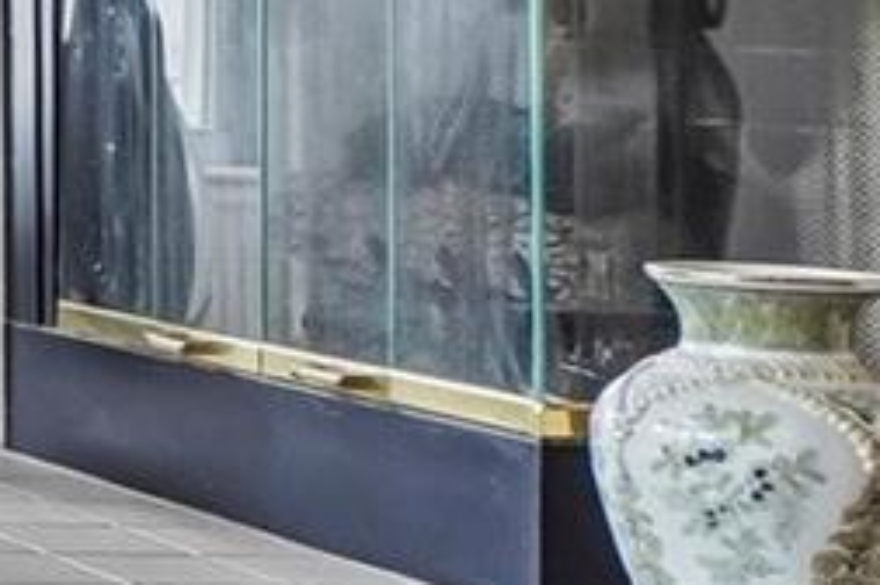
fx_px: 2783
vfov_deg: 11.8
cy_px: -45
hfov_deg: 12.5
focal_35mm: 114
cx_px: -1430
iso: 400
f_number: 8
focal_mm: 12
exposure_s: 1/30
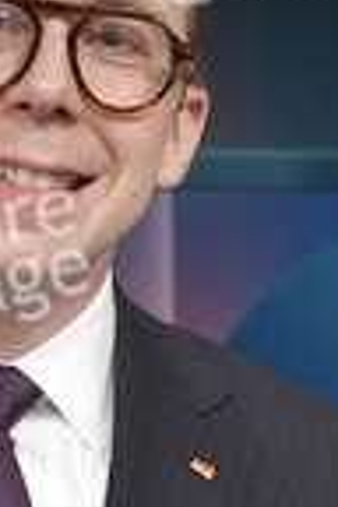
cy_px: 451
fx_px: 1253
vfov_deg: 22.4
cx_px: 11
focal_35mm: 89
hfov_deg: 15.1
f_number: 5.6
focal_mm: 32
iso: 2500
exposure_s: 1/200
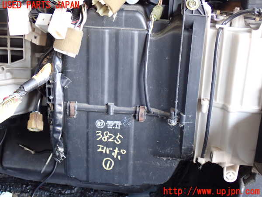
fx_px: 409
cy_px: 98
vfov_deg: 27.0
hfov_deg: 35.5
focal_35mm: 54
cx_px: 131
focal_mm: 9.65
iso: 800
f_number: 3.3
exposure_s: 1/50
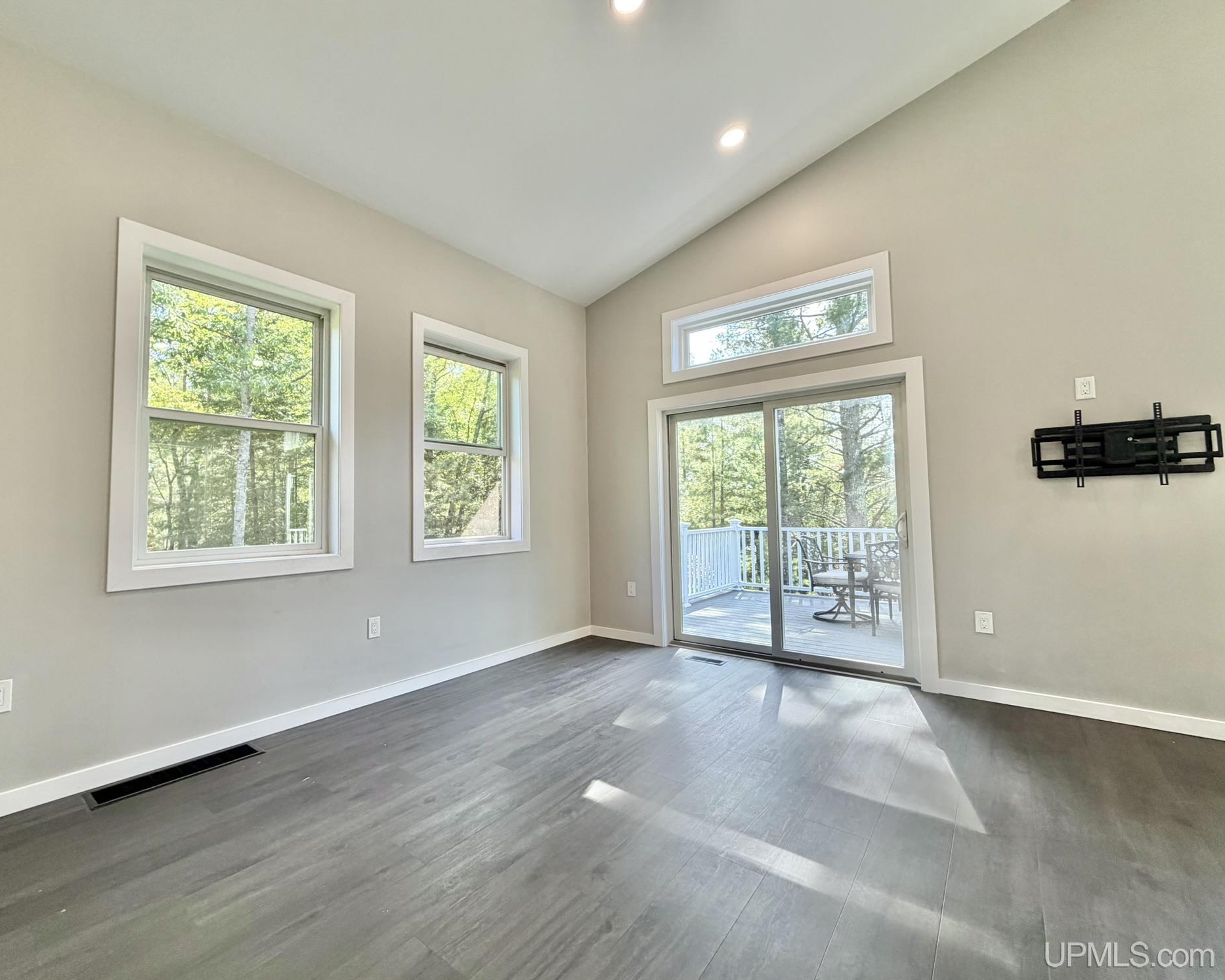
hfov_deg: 96.5
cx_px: 554
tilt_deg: +3.0
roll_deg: +0.3
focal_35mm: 15
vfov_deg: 84.0
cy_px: 483
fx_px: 544
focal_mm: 2.22
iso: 125
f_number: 2.2
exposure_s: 1/120
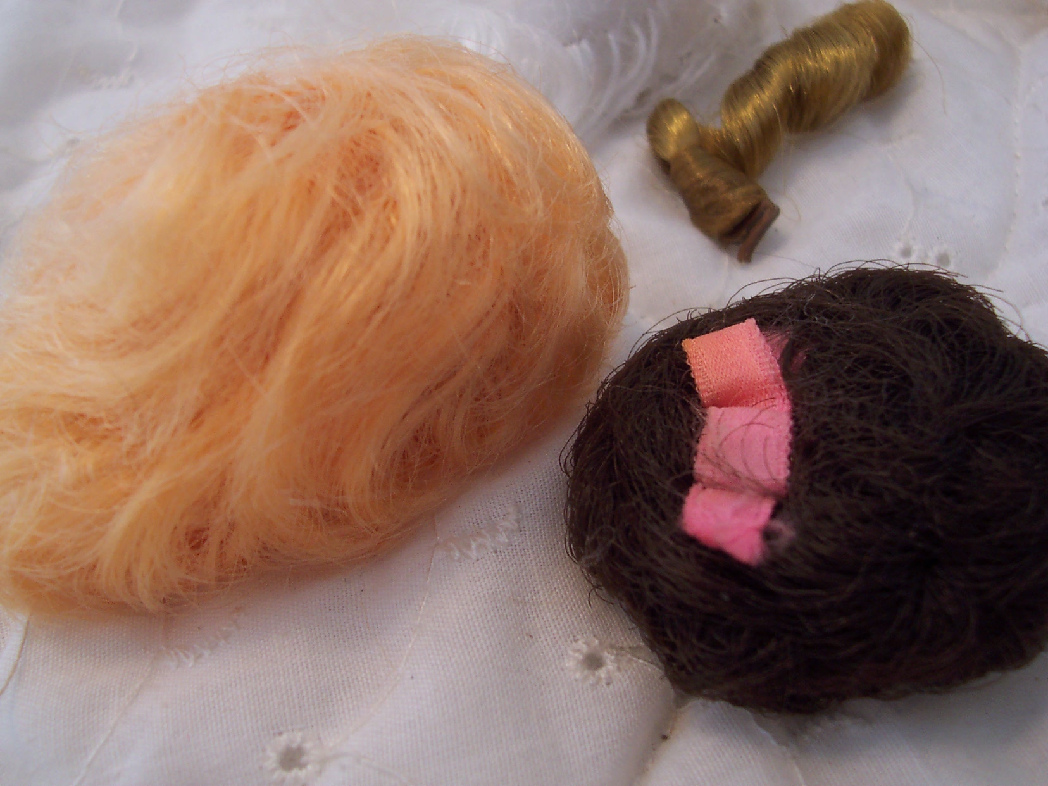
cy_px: 393
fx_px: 1120
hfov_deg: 50.1
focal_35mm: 37
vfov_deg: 38.7
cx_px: 524
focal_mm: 5.6
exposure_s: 1/45
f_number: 2.8
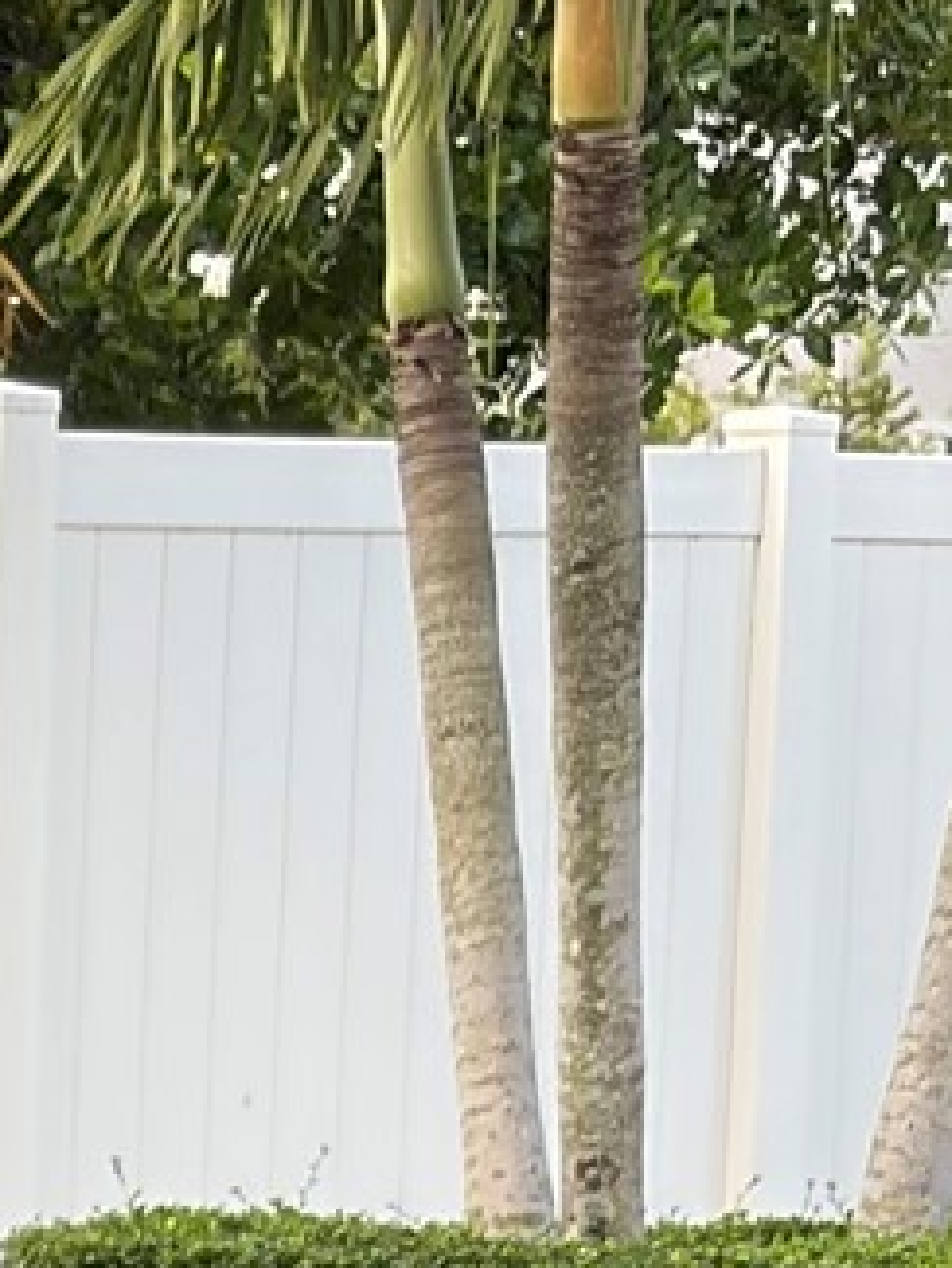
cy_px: 1674
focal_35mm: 256
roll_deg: -0.2
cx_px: -1354
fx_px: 9381
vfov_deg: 7.6
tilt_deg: -6.6
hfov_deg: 5.6
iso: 25
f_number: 1.6
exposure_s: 1/133
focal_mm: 5.96
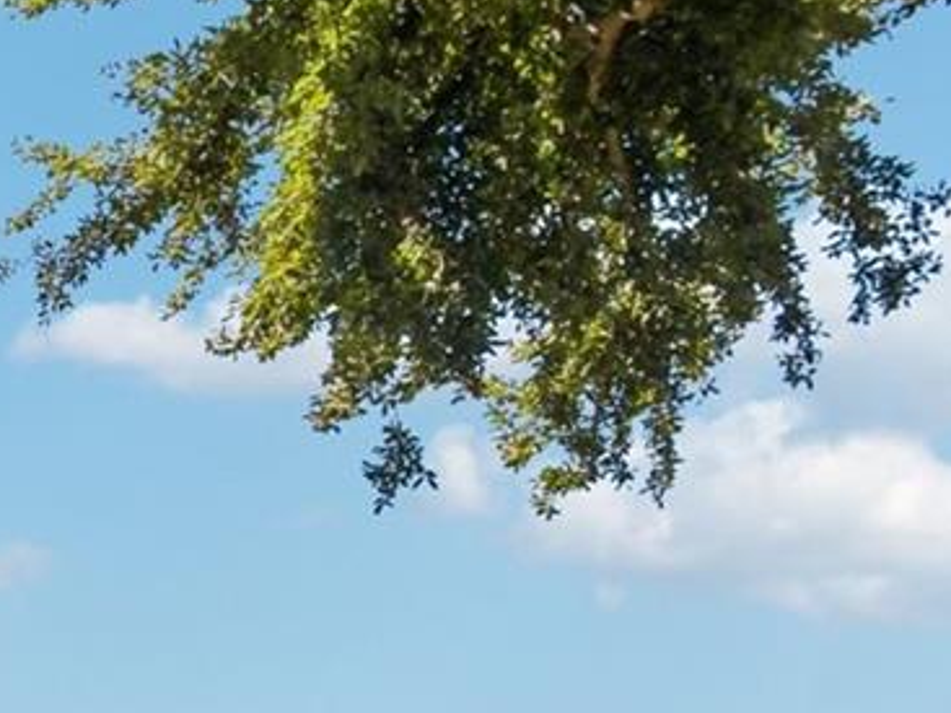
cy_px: 1081
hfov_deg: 19.9
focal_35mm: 67
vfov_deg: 19.1
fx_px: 1840
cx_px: -819
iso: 400
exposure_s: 1/1250
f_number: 8
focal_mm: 16
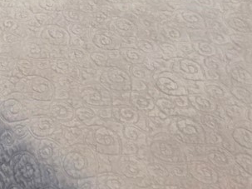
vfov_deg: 12.2
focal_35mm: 88
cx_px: -120
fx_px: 640
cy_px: -303
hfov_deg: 19.5
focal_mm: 2.2
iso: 250
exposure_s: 1/54.4
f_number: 1.9
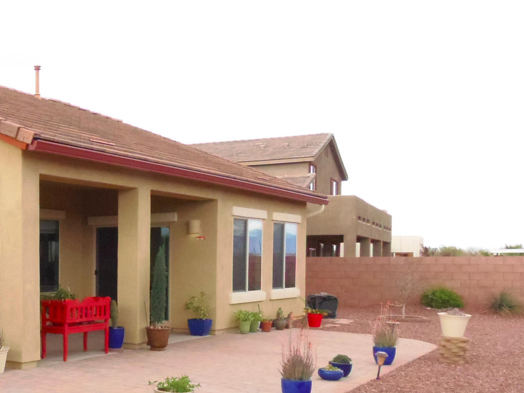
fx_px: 711
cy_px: 304
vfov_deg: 30.3
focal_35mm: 47
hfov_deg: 36.8
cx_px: 14
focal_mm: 4.3
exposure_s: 1/400
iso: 400
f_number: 5.5
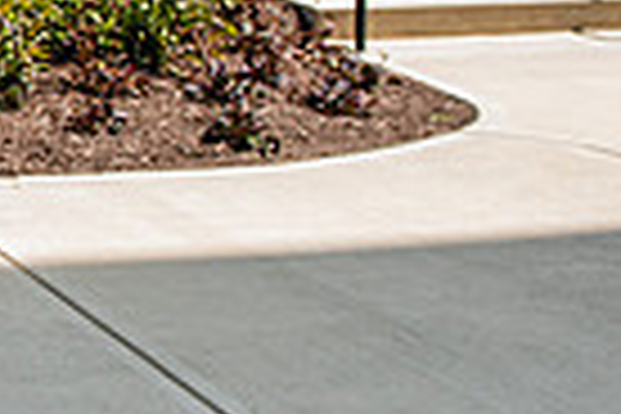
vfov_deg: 12.4
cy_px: -7
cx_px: -428
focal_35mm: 109
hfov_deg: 16.3
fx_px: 1880
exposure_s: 1/500
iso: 160
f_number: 3.5
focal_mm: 26
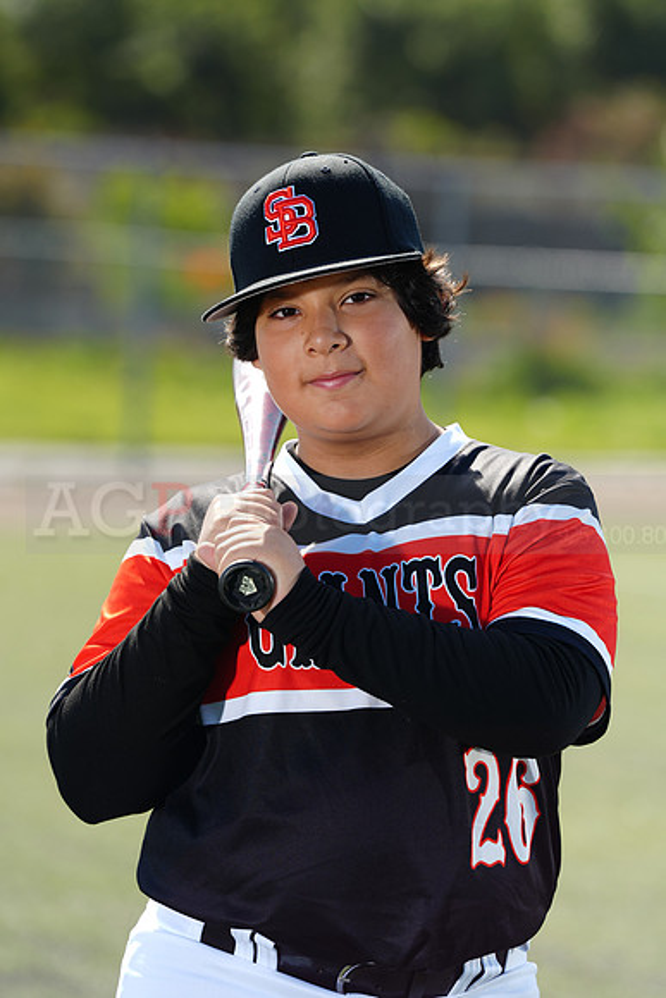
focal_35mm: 200
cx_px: 333
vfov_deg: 10.3
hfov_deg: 6.9
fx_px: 5546
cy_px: 499
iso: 64
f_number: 5
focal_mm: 200
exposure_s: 1/250
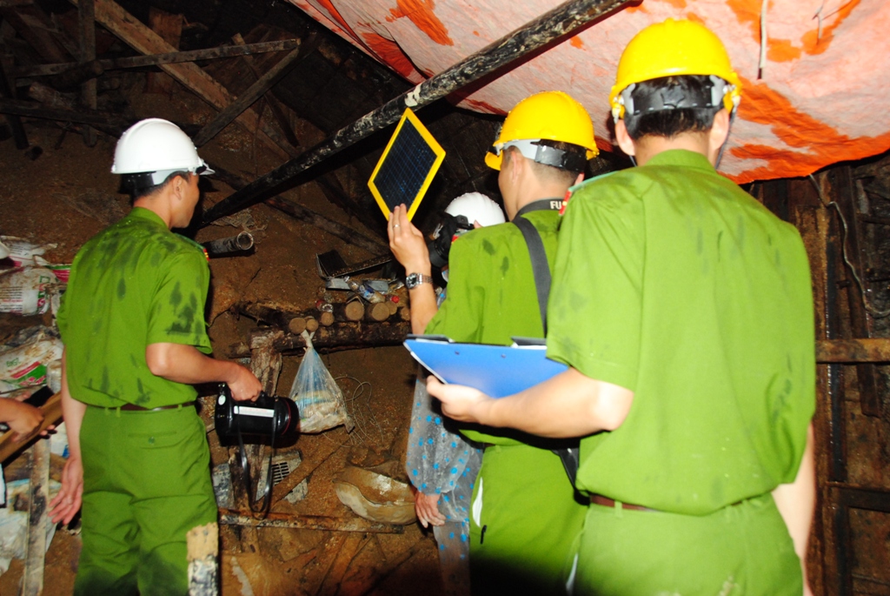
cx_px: 445
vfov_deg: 43.7
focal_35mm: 30
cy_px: 298
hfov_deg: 61.9
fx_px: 742
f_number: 4.5
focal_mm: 20
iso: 800
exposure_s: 1/13
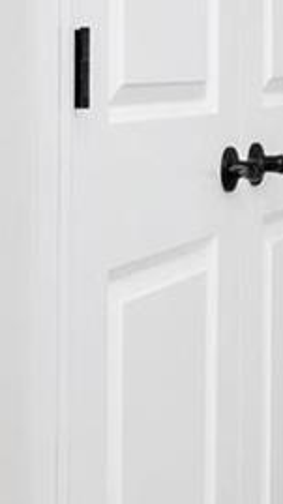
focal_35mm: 112
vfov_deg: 18.9
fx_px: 1496
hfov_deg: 9.2
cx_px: 761
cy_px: 69
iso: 400
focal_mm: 9
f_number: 8
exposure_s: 1/200
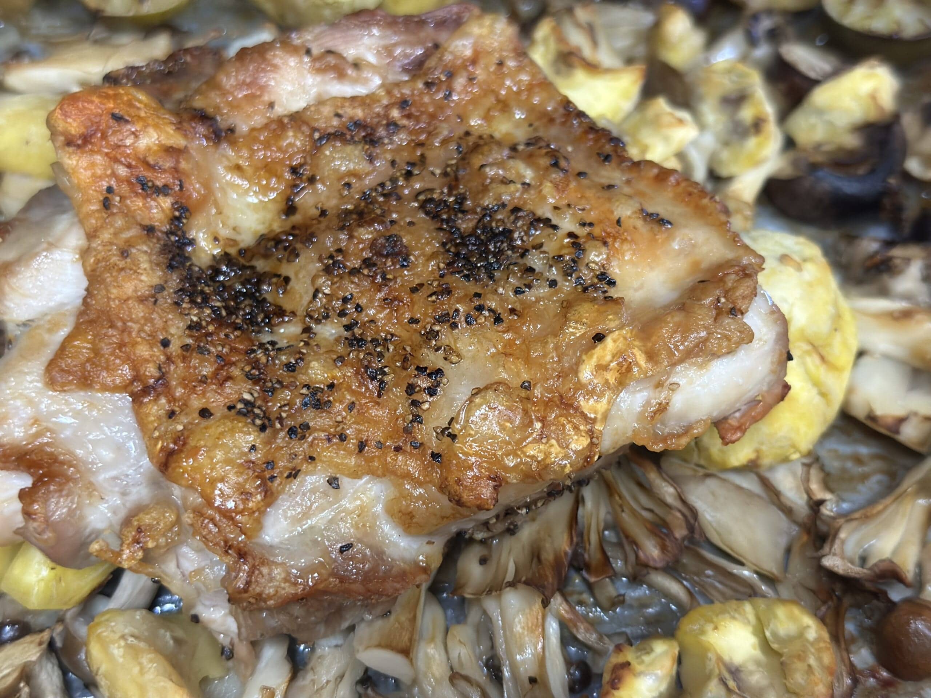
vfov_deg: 30.3
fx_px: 1291
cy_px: 349
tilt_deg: -48.5
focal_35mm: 48
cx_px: 466
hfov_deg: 39.7
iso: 400
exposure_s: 1/60
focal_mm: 6.86
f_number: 1.78
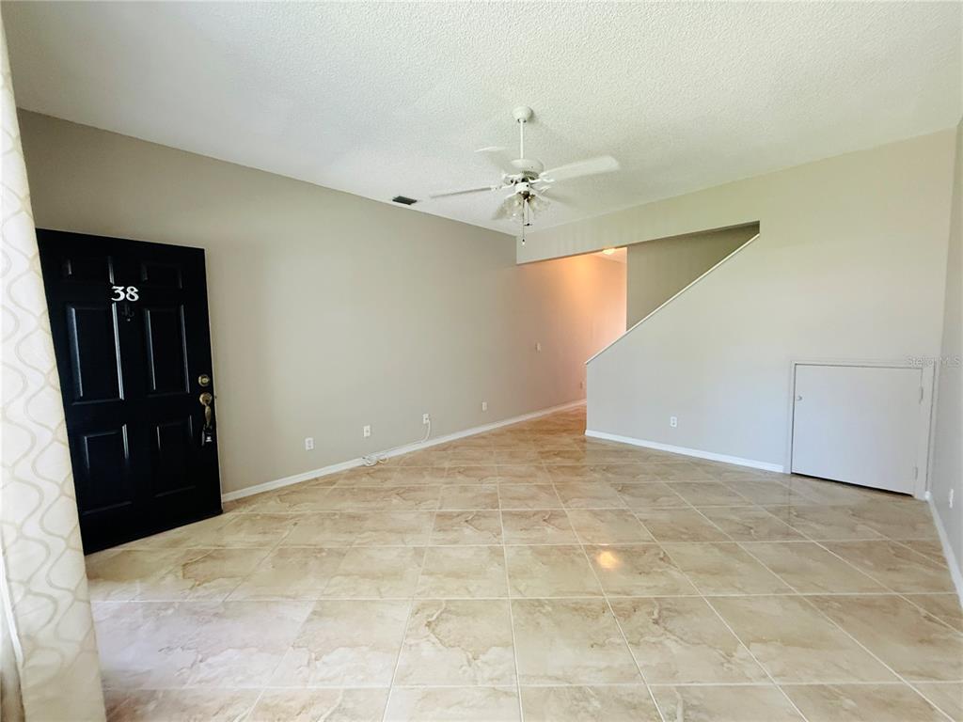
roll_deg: +0.5
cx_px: 482
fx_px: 389
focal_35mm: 14
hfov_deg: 102.1
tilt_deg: -3.4
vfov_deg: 85.7
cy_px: 361
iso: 500
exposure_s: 1/60
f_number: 2.2
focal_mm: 2.22
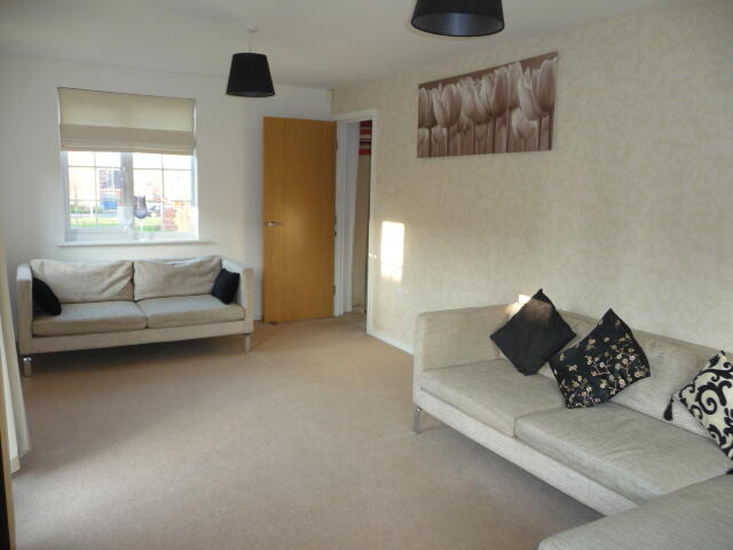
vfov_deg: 49.7
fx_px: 593
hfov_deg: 63.4
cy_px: 275
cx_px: 366
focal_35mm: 28
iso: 125
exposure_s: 1/30
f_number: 3.3
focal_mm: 4.7
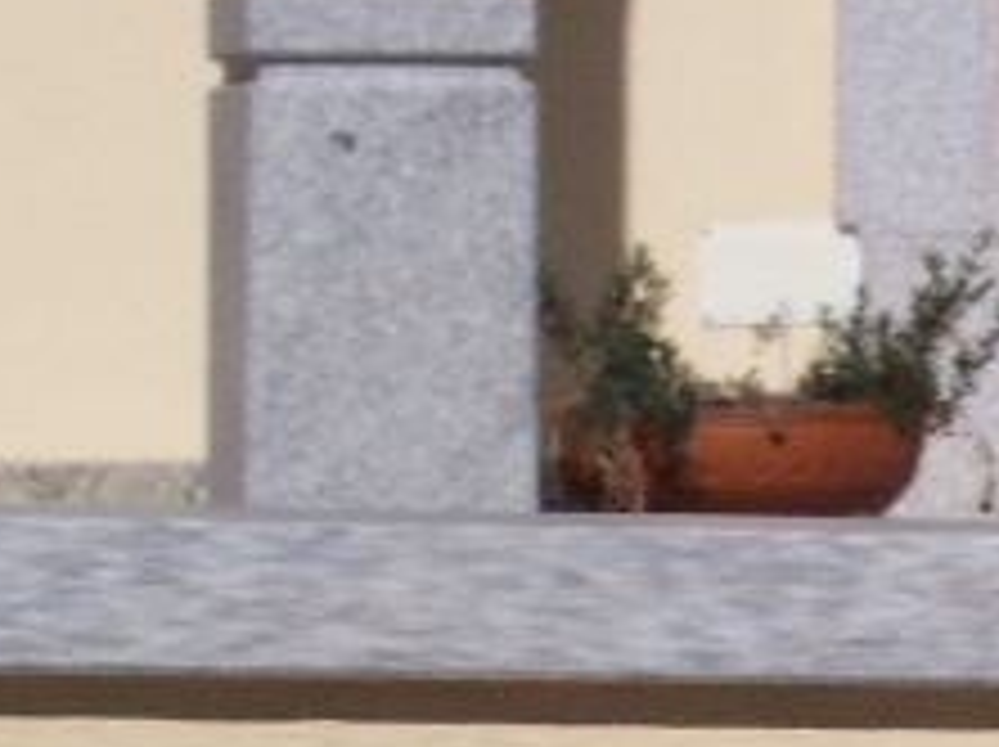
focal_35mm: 321
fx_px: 9254
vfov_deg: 4.6
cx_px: 1656
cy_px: 428
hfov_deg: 6.1
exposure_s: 1/1000
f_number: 6.7
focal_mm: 18.7
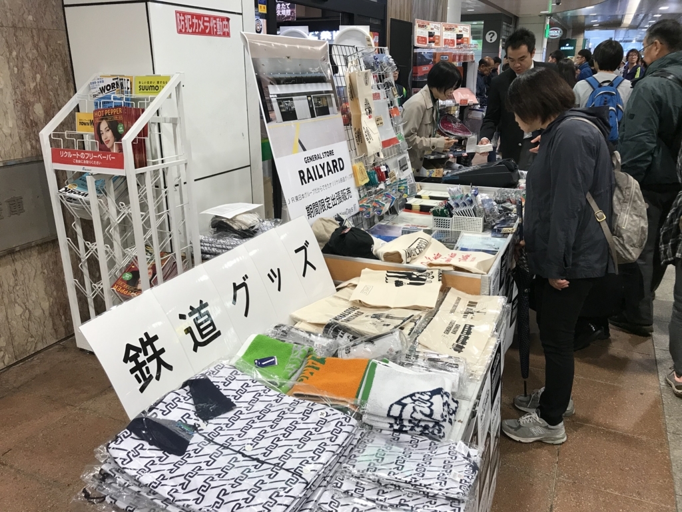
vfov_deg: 49.7
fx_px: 552
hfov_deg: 63.4
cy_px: 256
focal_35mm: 28
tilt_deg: -16.7
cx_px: 341
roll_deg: +0.4
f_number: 1.8
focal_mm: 3.99
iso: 25
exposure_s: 1/33
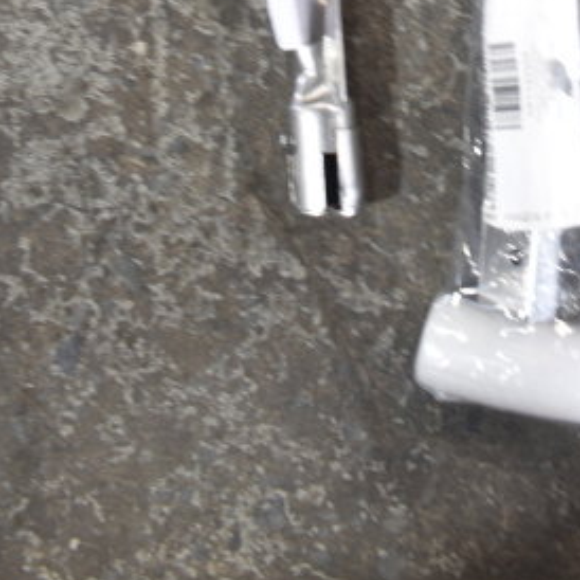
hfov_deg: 19.2
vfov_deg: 17.0
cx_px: 489
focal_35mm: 89
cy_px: -369
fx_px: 1695
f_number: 3.8
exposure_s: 1/30
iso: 220
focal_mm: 21
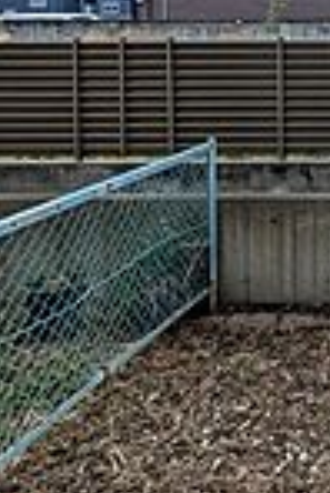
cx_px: 527
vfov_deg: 40.7
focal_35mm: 44
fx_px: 604
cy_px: 40
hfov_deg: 23.1
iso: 45
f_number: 2.2
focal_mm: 1.83
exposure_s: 1/1355
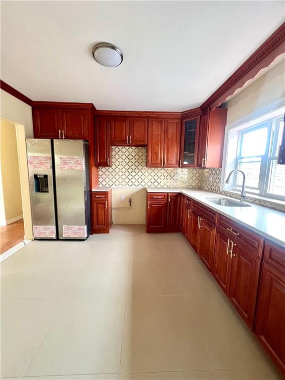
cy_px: 190
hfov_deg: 89.9
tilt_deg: -6.1
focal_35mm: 13
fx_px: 143
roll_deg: -0.6
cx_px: 142
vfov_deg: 106.2
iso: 250
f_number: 1.8
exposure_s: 1/76
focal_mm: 1.57
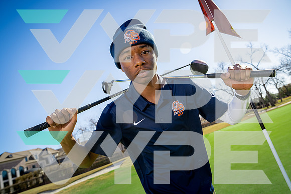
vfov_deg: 49.6
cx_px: 146
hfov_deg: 69.4
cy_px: 97
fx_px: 210
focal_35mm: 26
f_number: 5.6
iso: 100
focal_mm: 26
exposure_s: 1/250
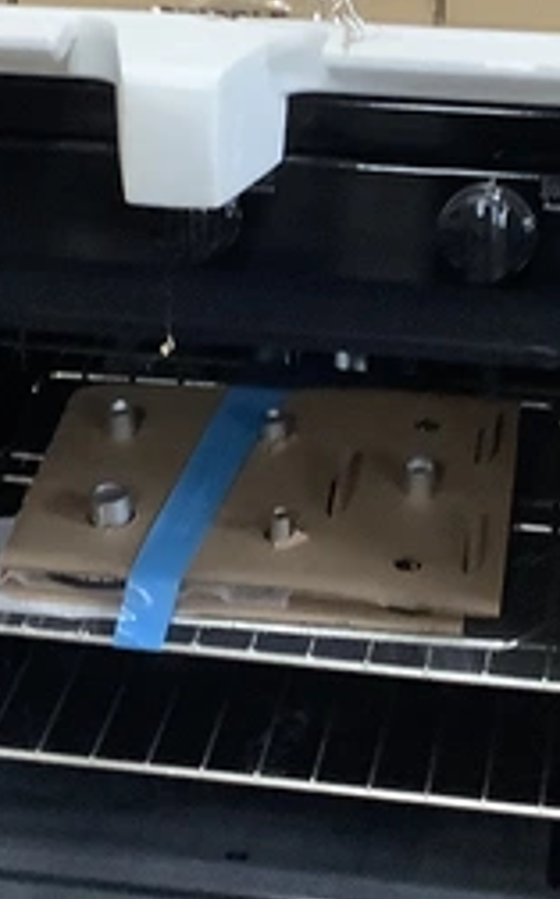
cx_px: 271
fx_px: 2399
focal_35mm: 98
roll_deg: -0.6
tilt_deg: -28.7
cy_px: 334
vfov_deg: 21.2
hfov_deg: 13.3
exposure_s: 1/30
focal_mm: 3.3
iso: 500
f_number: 2.4
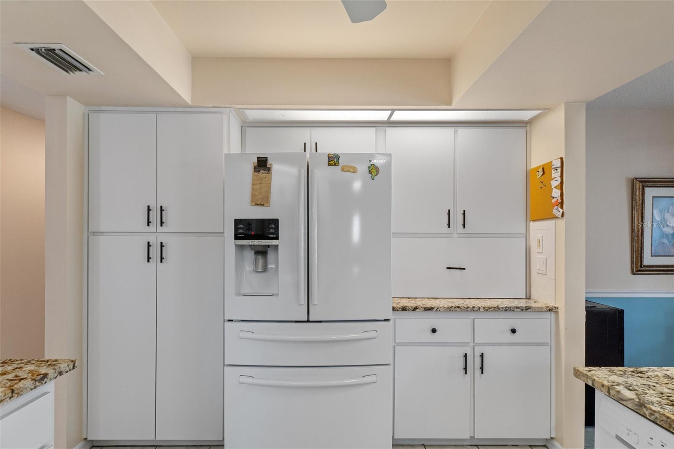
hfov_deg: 85.4
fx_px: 365
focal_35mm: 20
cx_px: 337
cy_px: 224
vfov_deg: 63.2
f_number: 8
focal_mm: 13
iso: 320
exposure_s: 1.5
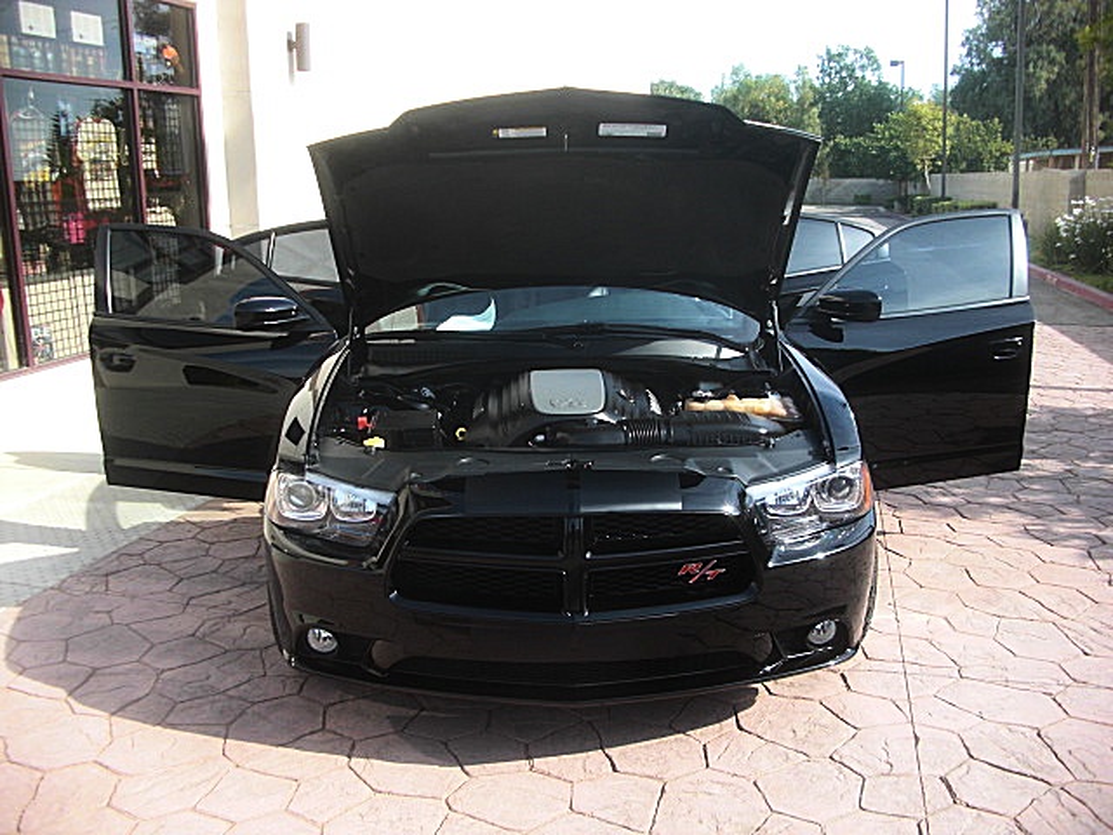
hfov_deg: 51.4
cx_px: 556
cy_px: 418
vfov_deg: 39.7
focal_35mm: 36
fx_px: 1157
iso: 50
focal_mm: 6.3
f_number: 2.8
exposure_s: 1/250
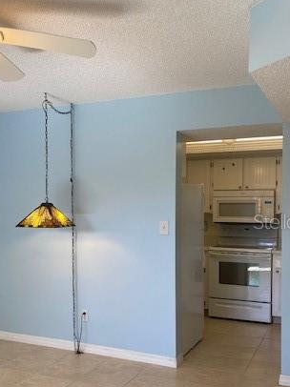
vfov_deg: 45.7
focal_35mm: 41
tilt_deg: -1.7
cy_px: 221
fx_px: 458
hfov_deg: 35.0
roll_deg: -0.6
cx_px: 114
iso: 40
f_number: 1.8
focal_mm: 4.25
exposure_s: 1/120
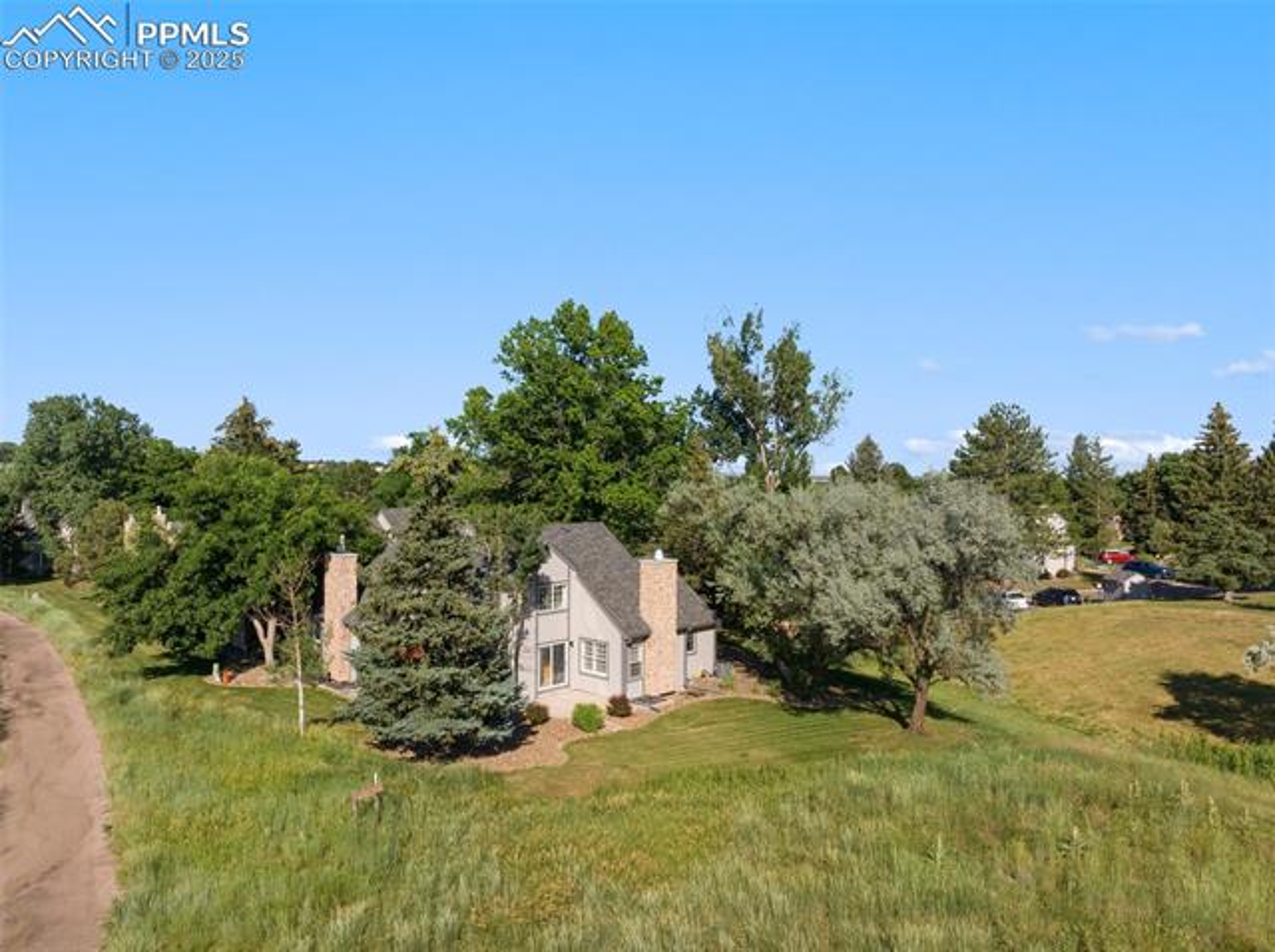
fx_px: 883
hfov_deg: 71.7
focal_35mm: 24
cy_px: 476
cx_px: 638
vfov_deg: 56.7
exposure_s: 1/100
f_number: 10
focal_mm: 12.29
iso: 100
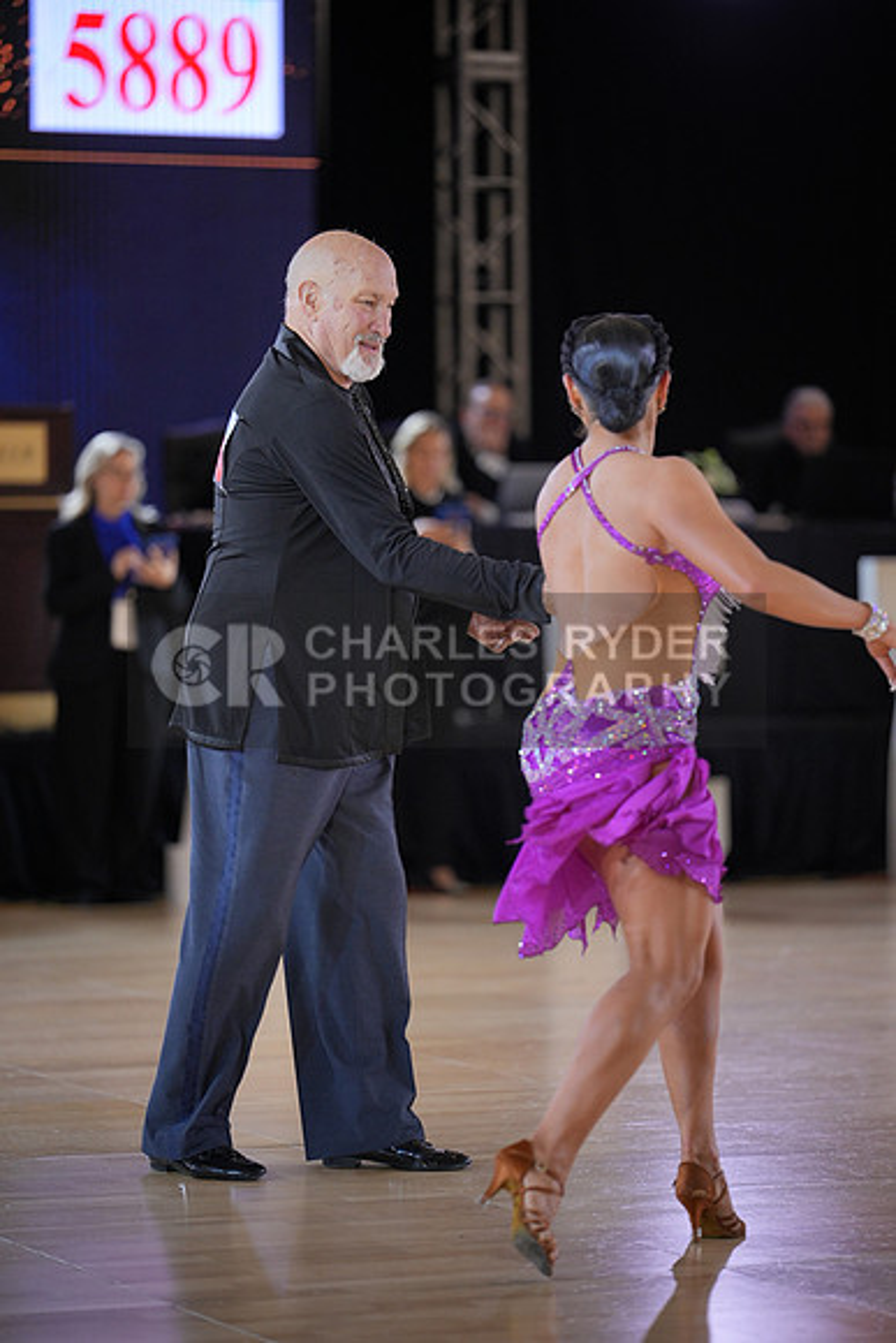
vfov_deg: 14.9
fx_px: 5149
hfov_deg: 9.9
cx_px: 448
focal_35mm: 138
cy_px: 672
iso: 800
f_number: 2
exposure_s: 1/500
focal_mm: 138
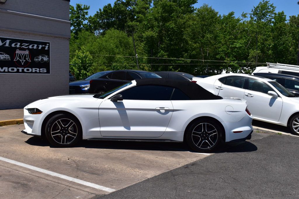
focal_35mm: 42
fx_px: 349
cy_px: 100
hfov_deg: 46.4
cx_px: 150
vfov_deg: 31.9
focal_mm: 28
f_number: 11
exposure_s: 1/500
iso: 200
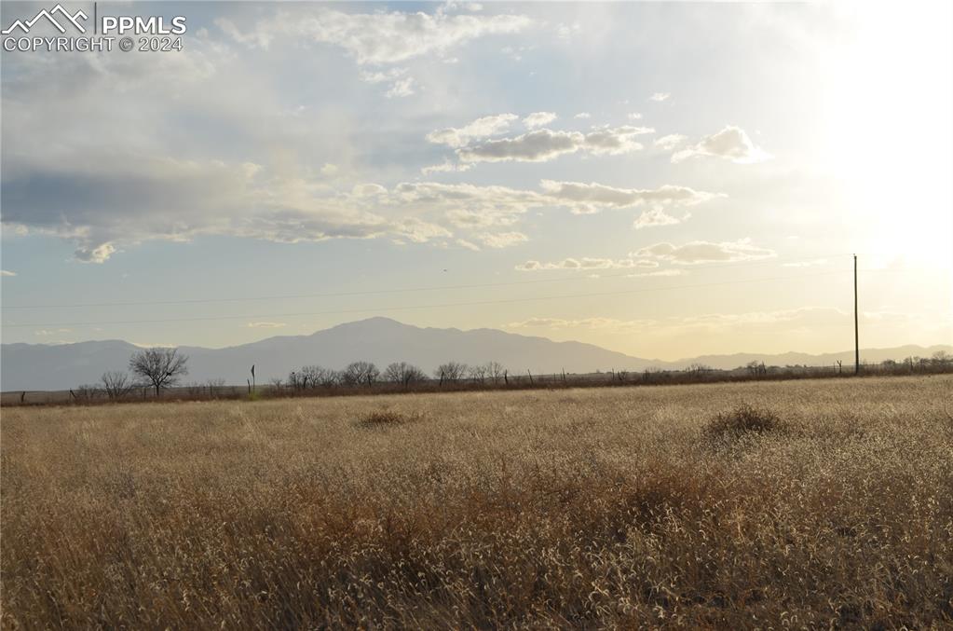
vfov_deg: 16.5
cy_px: 316
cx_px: 476
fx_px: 2179
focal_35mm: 82
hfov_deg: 24.7
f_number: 10
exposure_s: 1/400
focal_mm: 55
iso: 100
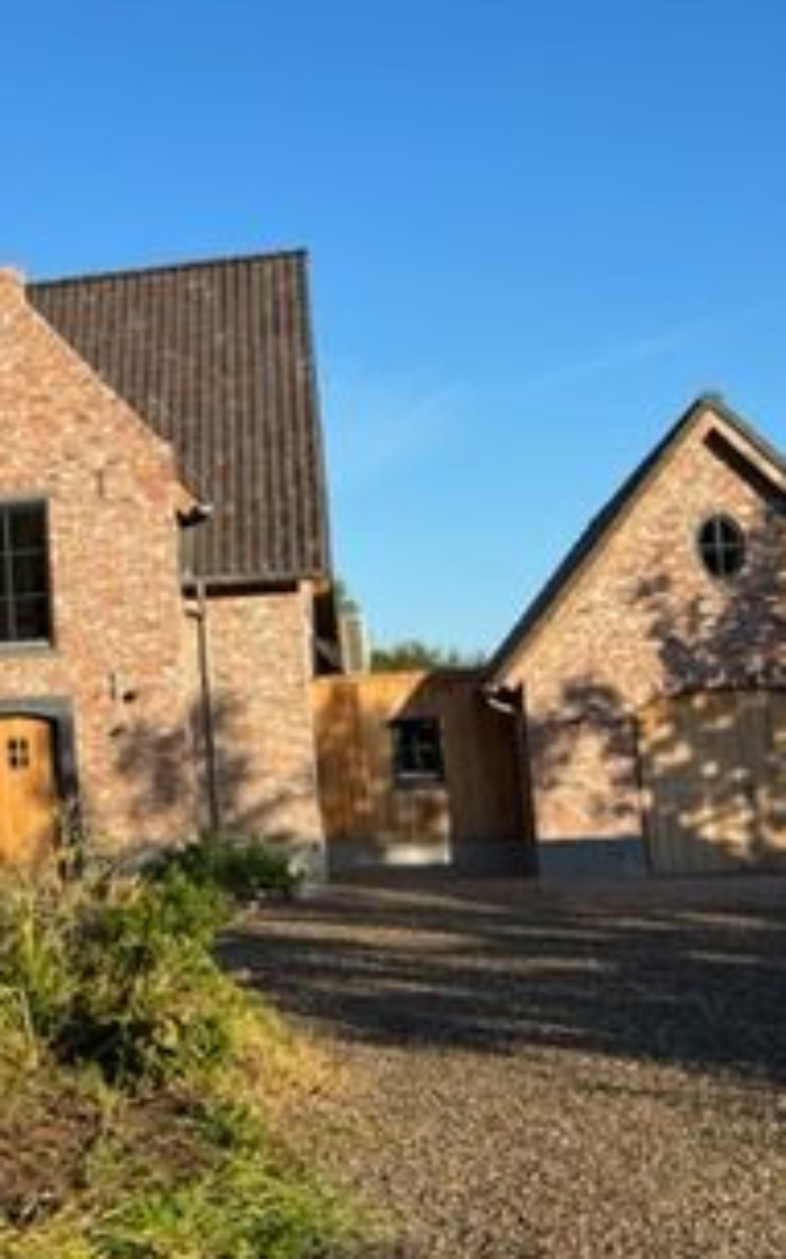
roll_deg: +2.3
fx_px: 1853
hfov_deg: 21.7
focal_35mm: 54
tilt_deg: +6.1
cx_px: -230
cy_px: 601
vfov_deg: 37.5
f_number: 1.5
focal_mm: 5.7
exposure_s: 1/2994
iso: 50
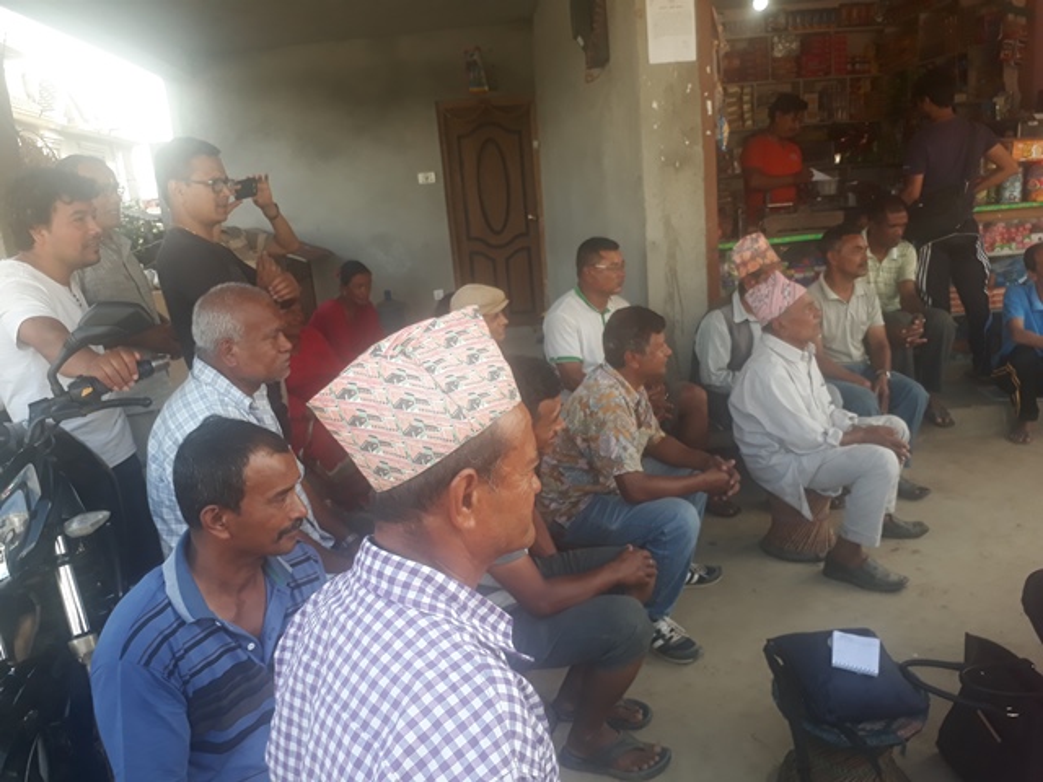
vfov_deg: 51.4
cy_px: 391
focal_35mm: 27
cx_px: 522
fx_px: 814
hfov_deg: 65.3
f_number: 1.9
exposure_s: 1/121
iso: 40
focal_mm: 3.6
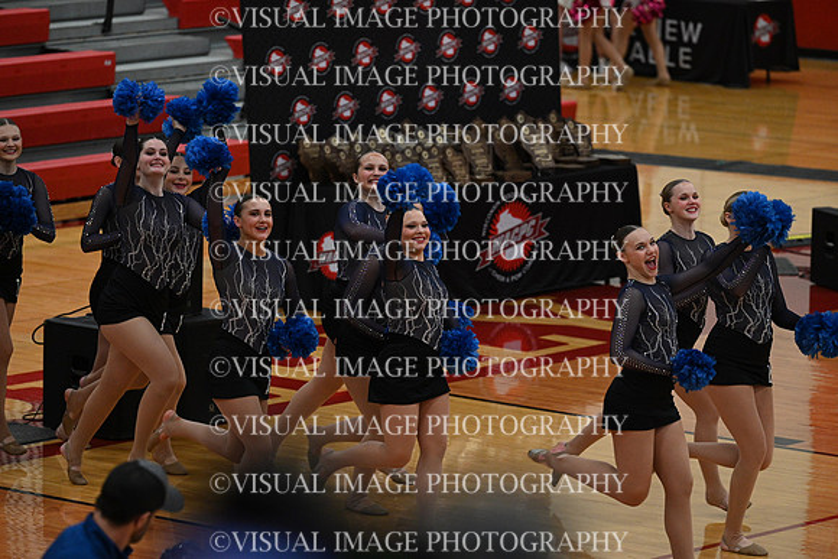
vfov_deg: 6.9
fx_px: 4656
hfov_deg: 10.3
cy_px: 280
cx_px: 419
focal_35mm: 200
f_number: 4
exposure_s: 1/400
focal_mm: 200
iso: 4000
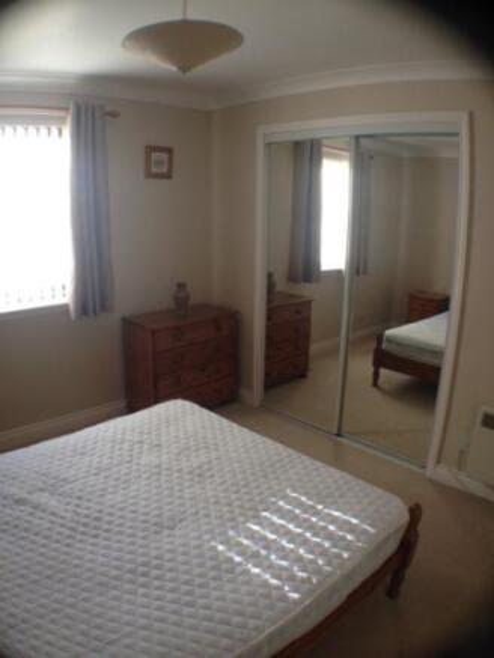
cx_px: 247
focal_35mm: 35
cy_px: 329
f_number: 2.4
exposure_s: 1/120
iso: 80
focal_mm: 4.28
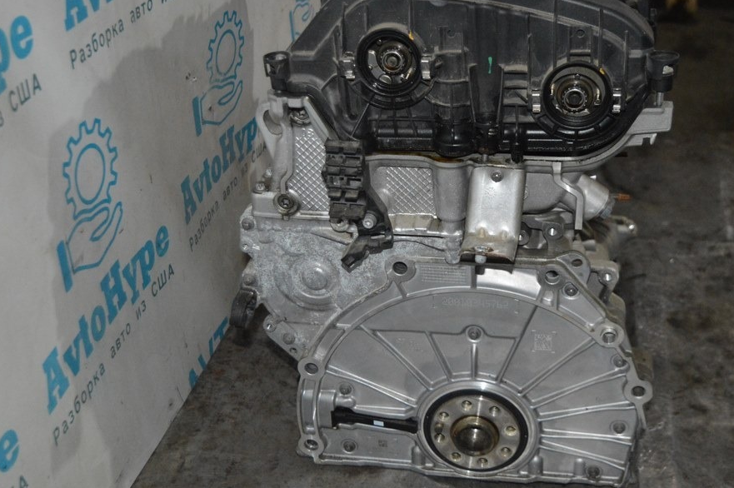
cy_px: 240
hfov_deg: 39.1
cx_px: 422
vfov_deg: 26.7
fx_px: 1030
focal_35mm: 51
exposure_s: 1/60
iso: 3200
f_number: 4.2
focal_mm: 29
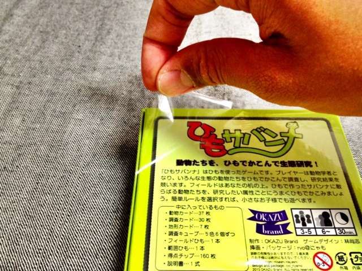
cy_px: 136
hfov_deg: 52.6
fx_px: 366
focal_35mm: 35
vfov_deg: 40.7
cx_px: 181
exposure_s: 1/20
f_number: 2.4
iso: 100
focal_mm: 4.28
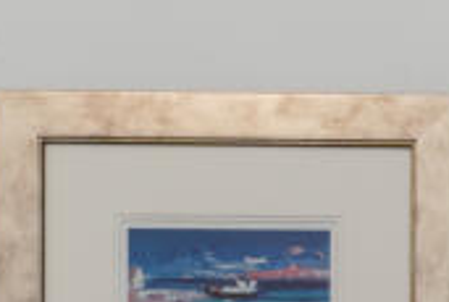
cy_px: 793
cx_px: 993
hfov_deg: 9.0
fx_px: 2614
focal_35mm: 209
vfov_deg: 6.2
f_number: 9
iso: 250
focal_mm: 35
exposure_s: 1/1.67
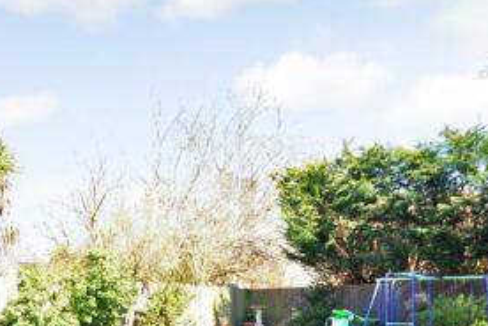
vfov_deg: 33.0
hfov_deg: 49.1
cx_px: 203
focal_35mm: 39
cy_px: 266
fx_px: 531
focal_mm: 11
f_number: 5
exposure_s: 1/100
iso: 200
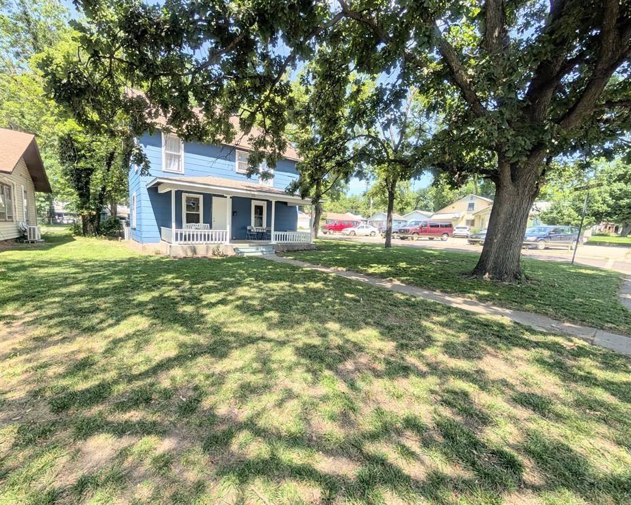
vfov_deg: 92.2
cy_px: 253
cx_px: 293
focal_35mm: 13
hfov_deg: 104.7
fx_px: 243
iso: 54
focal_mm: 2.02
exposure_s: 1/1429
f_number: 1.7
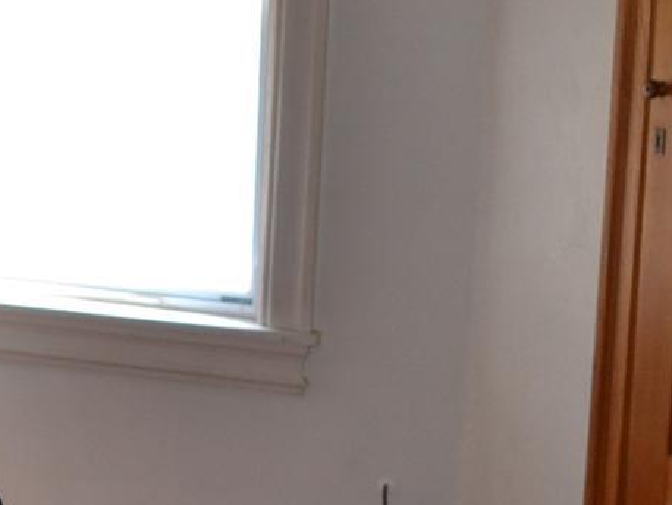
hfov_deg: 16.0
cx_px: -230
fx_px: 2253
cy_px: 103
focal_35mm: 116
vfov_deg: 12.7
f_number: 3.5
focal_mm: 18
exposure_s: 1/60
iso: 400
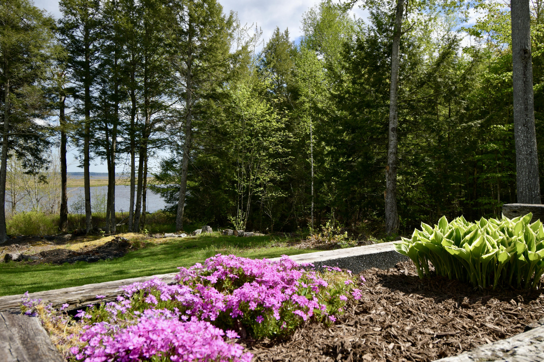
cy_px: 181
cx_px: 272
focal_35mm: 30
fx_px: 453
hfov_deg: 62.0
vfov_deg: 43.6
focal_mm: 20
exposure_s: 1/320
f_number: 6.3
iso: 64
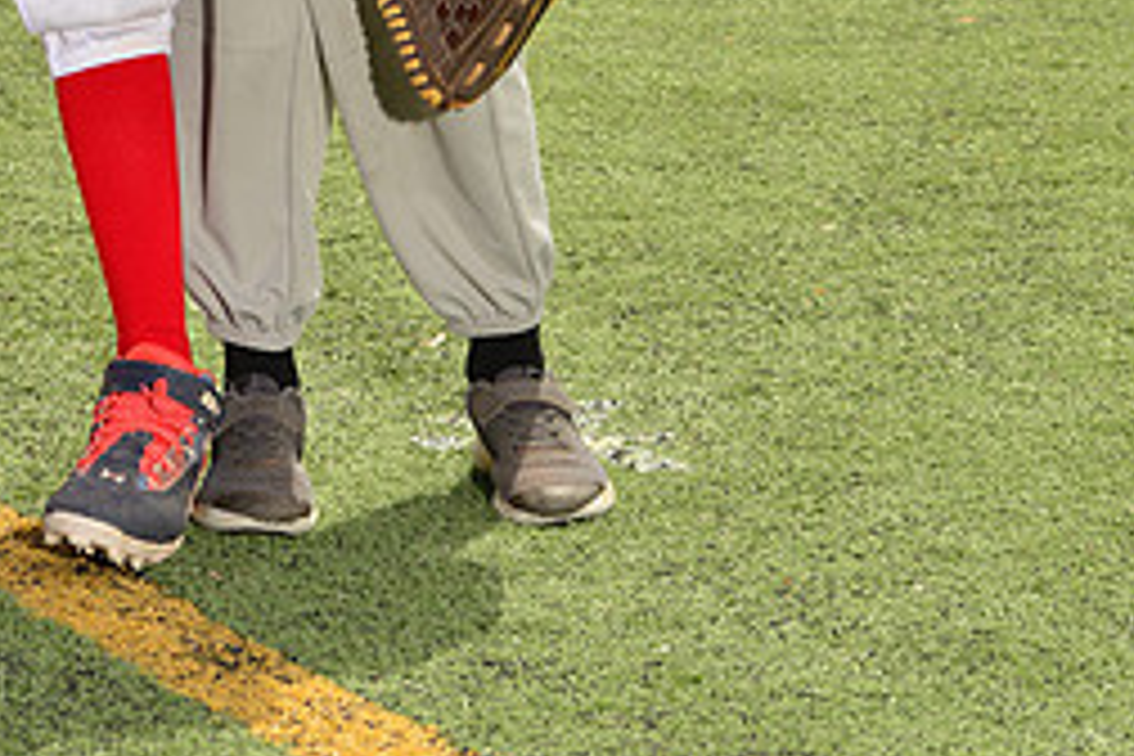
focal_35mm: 184
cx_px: 272
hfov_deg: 11.1
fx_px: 5796
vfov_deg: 7.3
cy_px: -468
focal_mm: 80
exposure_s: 1/200
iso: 125
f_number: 11
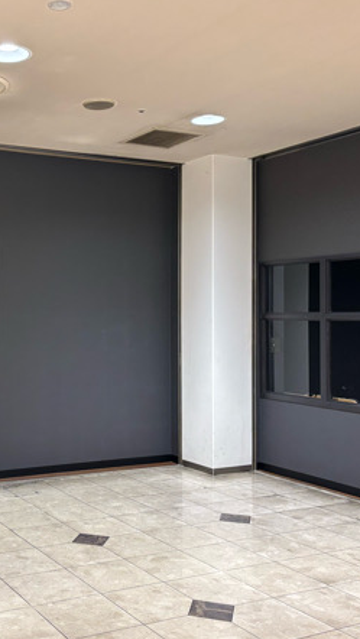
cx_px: 20
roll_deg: +0.4
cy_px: 317
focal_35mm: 41
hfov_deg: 27.7
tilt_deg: +0.4
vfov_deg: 49.4
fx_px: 695
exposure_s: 1/60
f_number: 1.6
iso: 160
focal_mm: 5.96
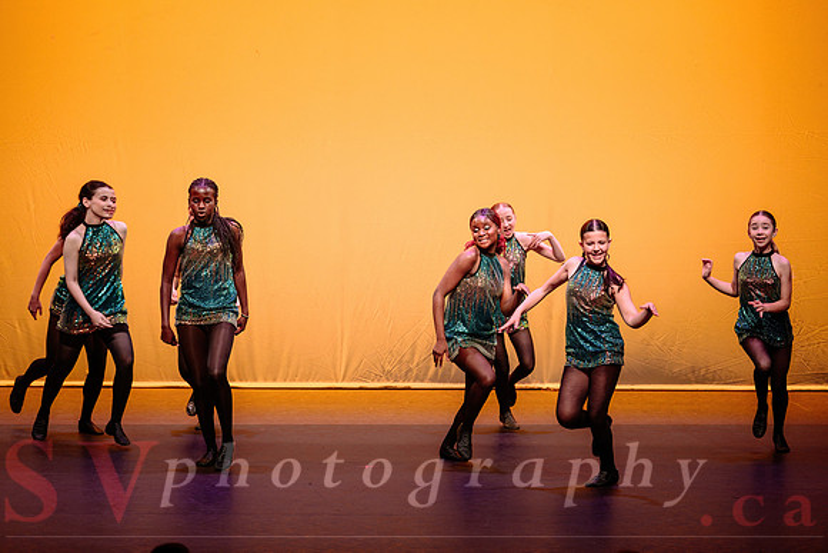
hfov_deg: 14.8
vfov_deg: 9.9
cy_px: 276
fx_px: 3198
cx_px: 414
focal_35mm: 139
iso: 1250
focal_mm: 135
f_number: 3.5
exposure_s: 1/320
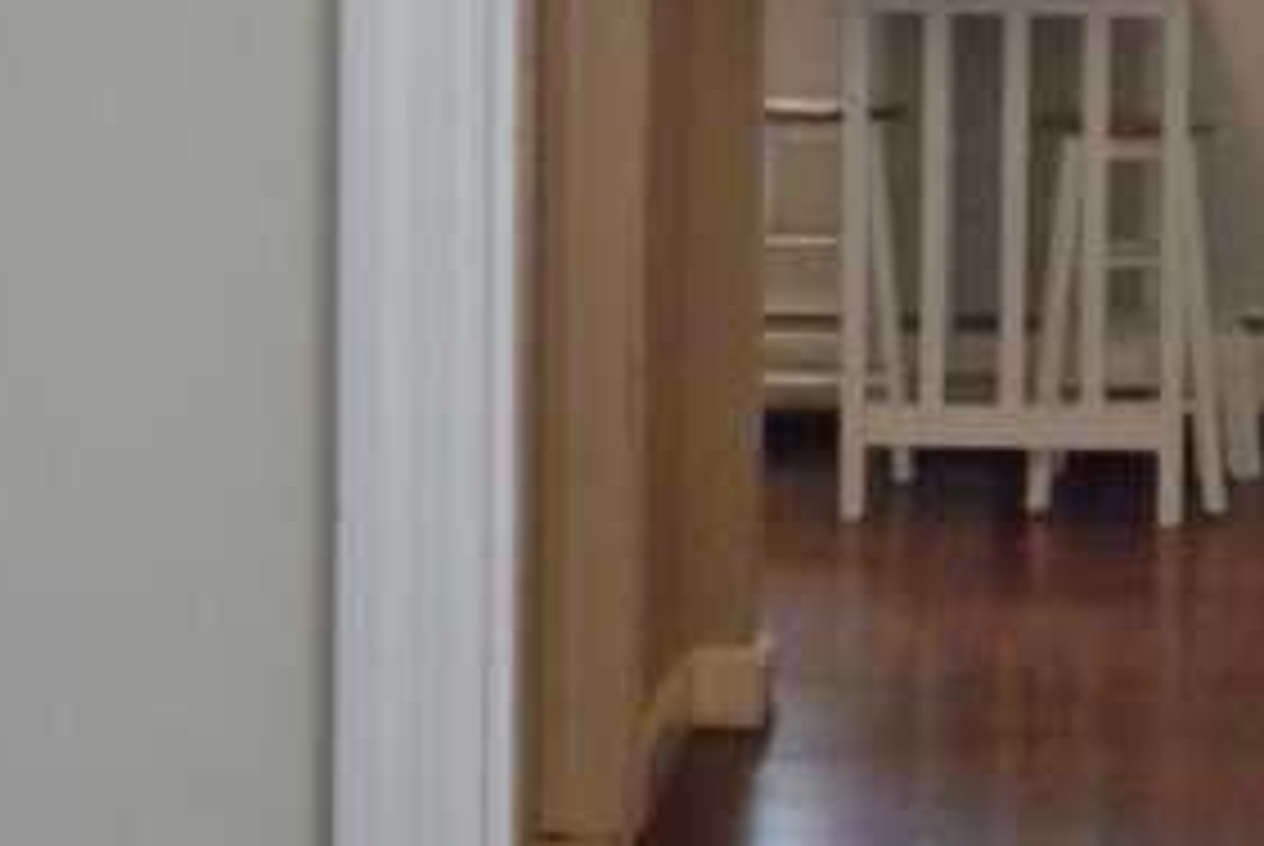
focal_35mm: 105
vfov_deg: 12.8
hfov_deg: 19.3
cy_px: -90
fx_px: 3690
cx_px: 945
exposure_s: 1/84.7
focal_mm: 6.6
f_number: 3.5
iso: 400
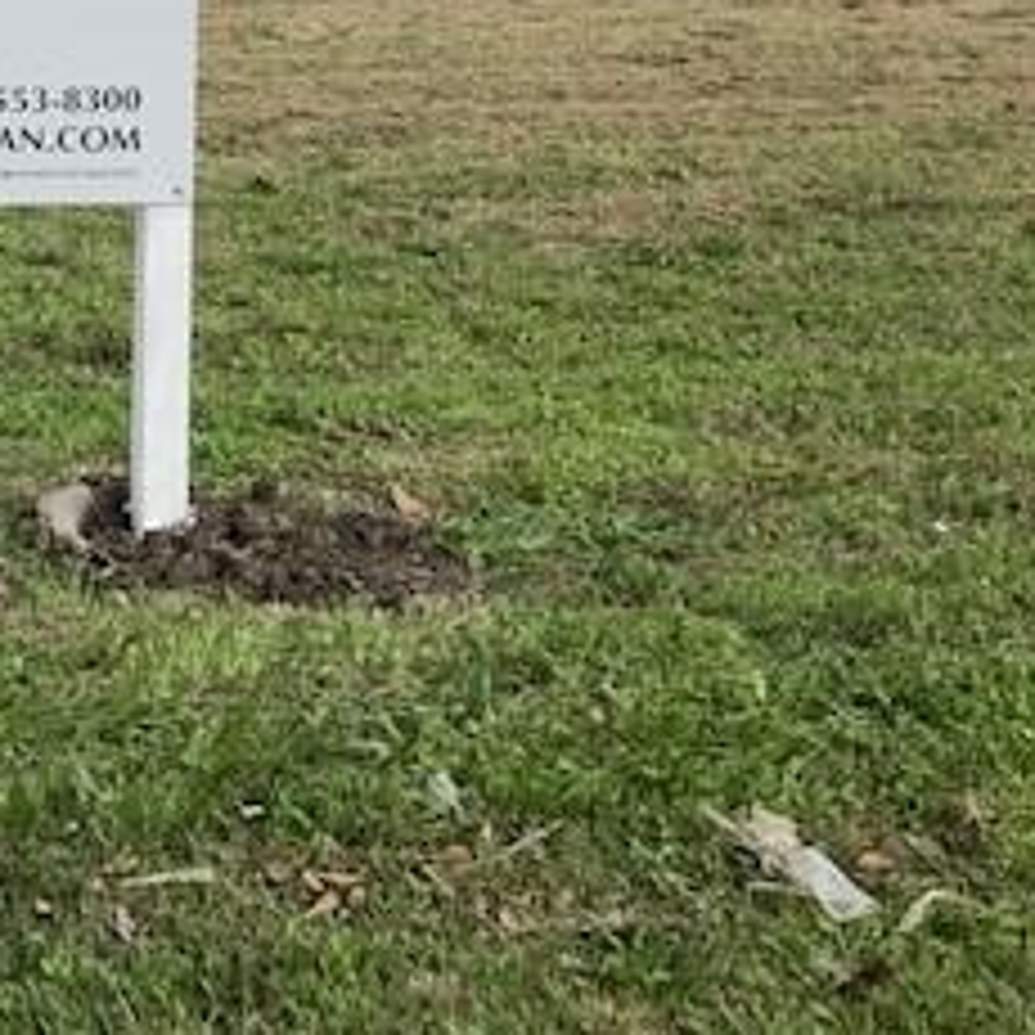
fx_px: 2334
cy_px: 50
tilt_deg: -6.4
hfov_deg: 22.3
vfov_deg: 24.1
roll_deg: +1.4
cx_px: -320
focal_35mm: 69
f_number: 1.8
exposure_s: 1/1130
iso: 20
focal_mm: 3.99
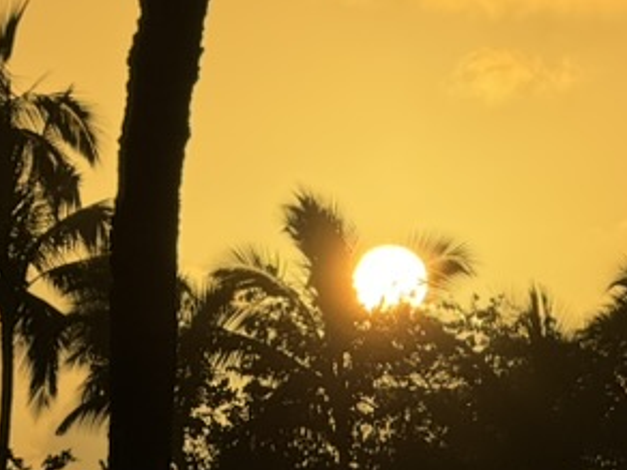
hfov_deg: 4.7
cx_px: 356
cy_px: 116
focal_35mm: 421
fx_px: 7626
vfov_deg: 3.5
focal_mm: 15.66
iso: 50
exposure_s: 1/6897
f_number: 2.8
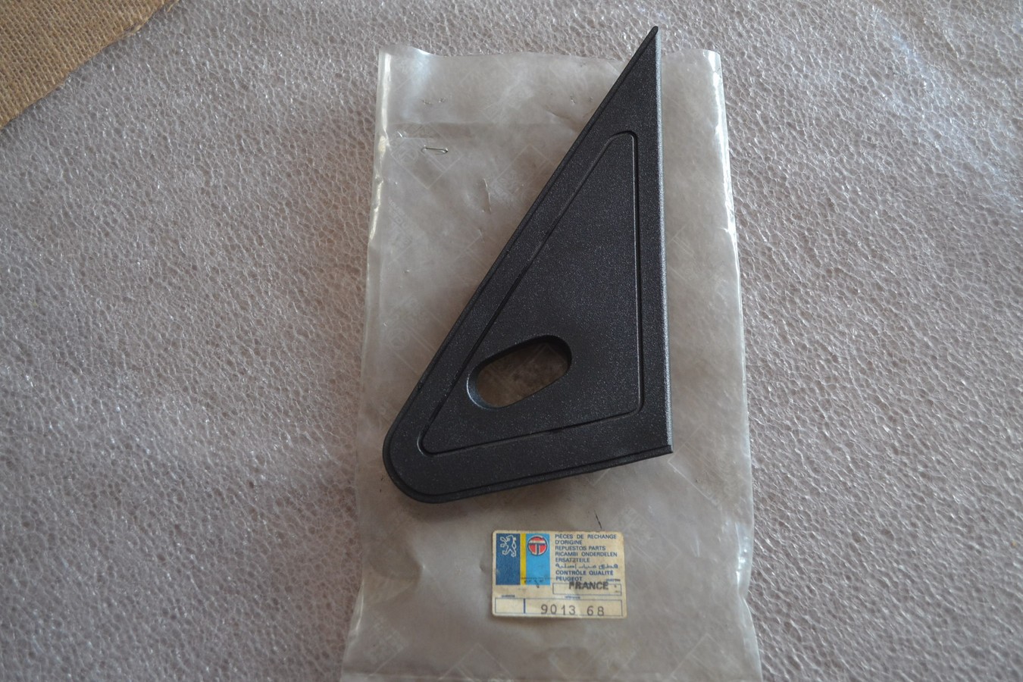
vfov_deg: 36.9
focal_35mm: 36
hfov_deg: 53.1
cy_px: 341
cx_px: 512
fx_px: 1023
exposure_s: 1/60
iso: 800
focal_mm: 24
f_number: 4
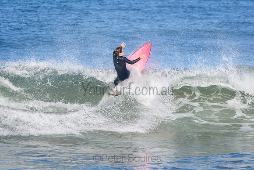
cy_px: 85
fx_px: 5293
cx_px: 127
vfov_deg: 1.8
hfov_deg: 2.7
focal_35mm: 750
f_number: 5.6
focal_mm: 500
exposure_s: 1/2000
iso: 400
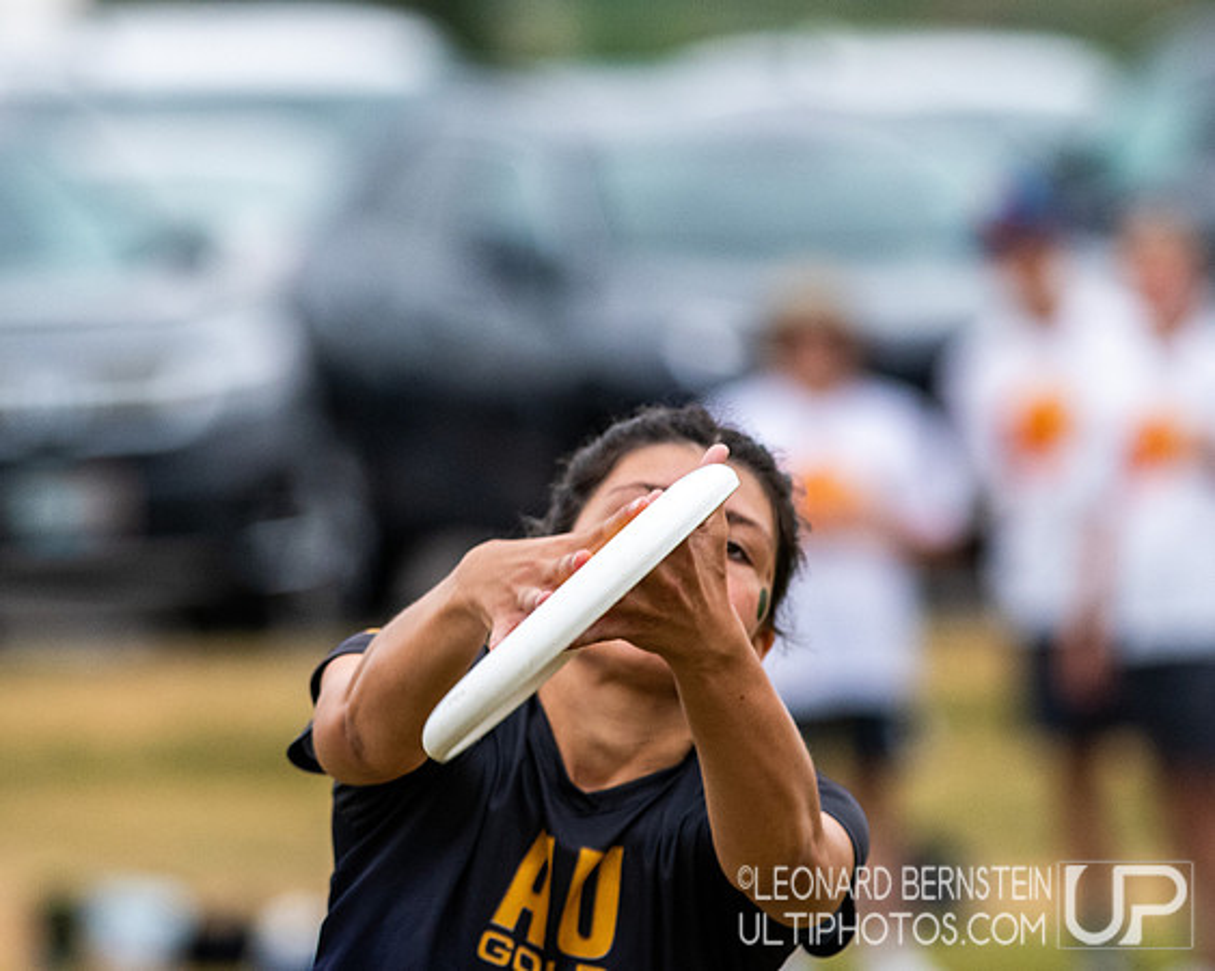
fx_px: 22106
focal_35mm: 615
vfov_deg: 2.5
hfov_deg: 3.1
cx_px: 517
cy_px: 382
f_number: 5
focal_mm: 300
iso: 1600
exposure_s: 1/2500
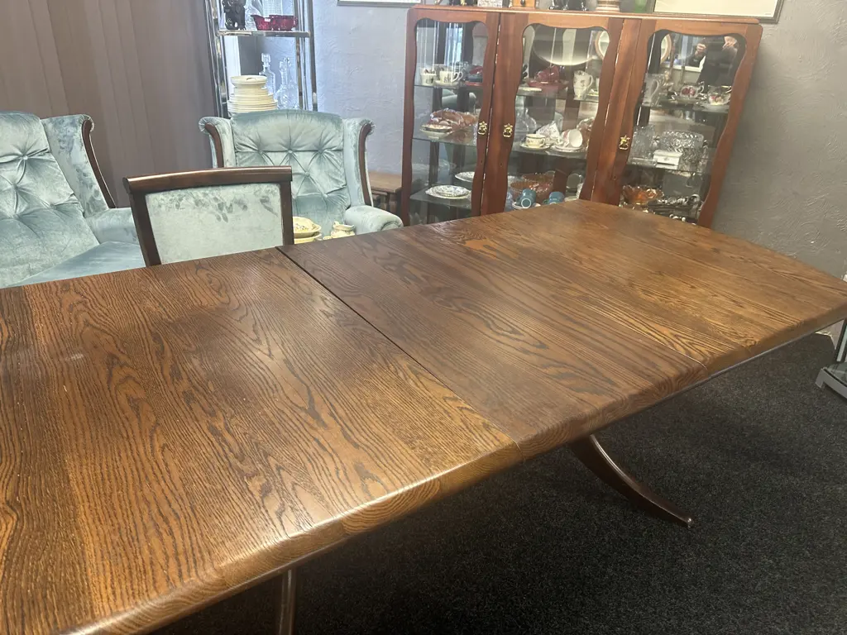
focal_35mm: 24
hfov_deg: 71.6
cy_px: 318
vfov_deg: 56.8
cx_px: 424
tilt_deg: -26.3
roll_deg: -1.7
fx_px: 587
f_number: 1.78
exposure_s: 1/50
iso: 160
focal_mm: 6.86
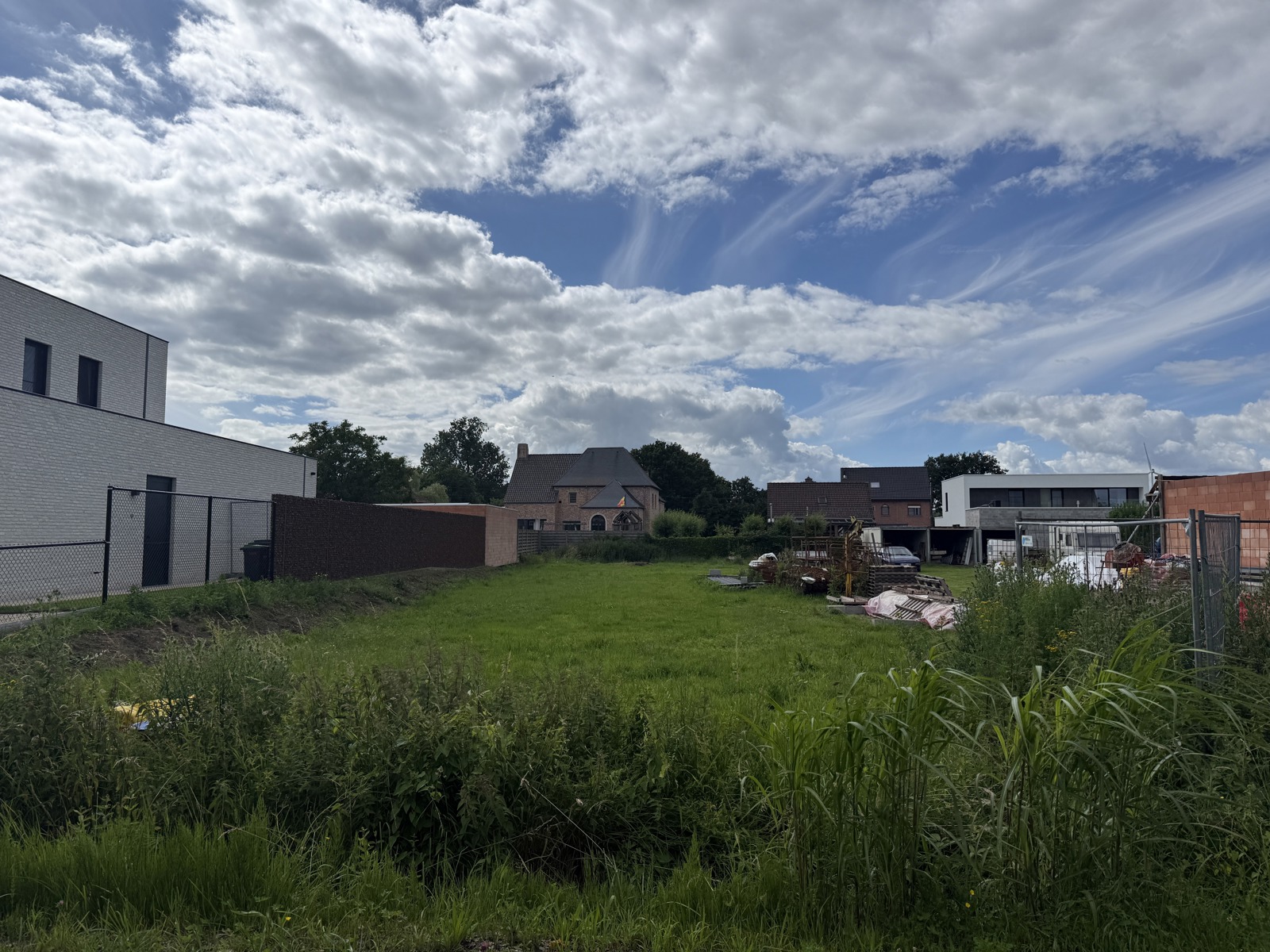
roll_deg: +0.3
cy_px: 476
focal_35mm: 24
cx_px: 635
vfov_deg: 56.8
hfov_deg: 71.6
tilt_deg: +5.0
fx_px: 881
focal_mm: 6.76
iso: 80
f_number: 1.78
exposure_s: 1/11905
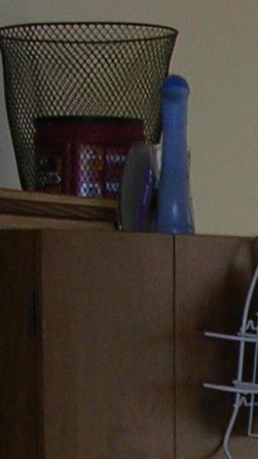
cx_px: 549
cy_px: 577
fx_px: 1934
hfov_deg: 7.3
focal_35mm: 159
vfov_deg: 13.1
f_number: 2.8
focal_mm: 5.8
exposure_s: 1/60.1
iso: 50
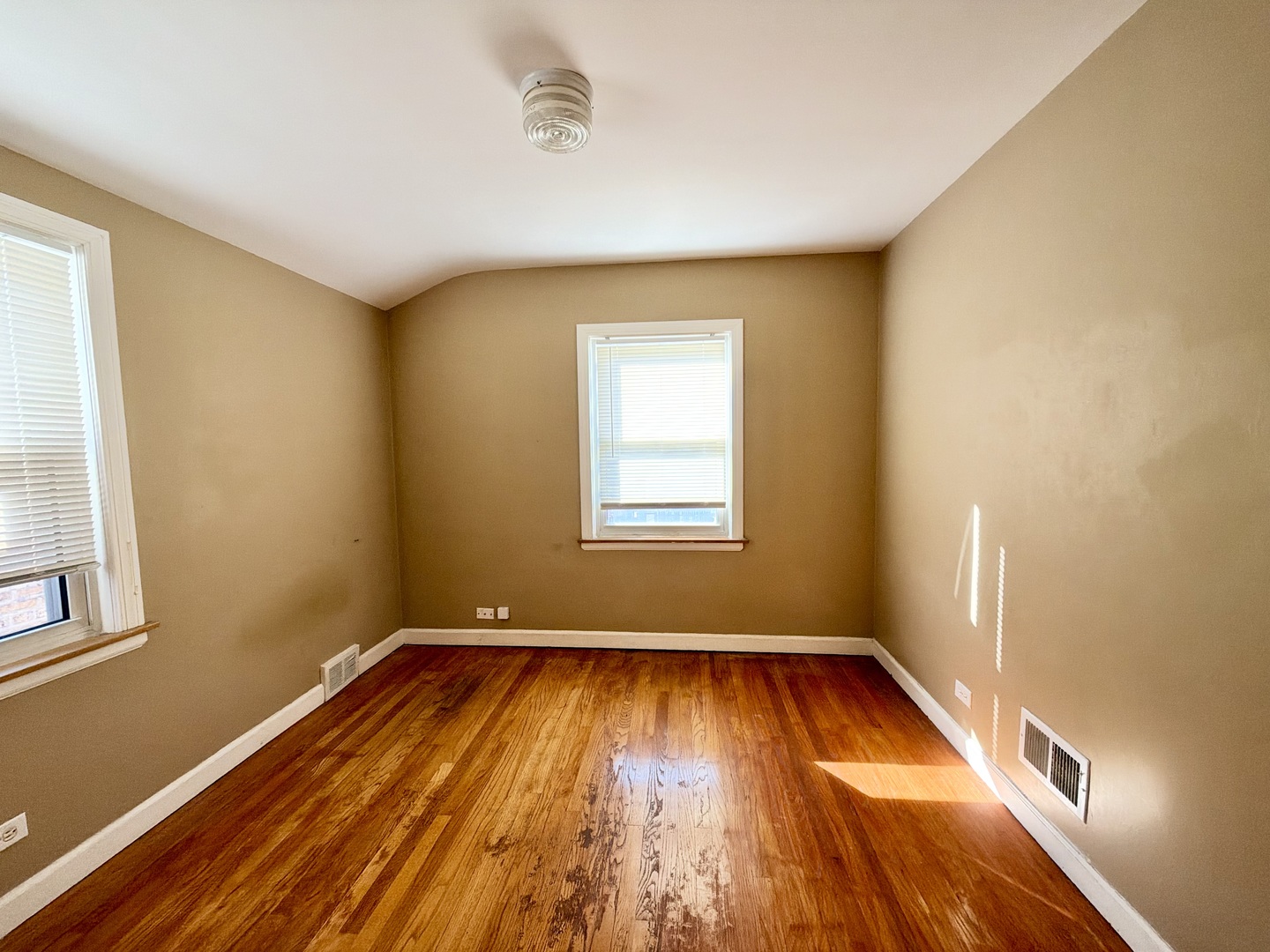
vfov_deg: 85.7
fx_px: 514
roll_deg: +1.8
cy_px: 476
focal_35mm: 14
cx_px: 635
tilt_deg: -3.7
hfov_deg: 102.1
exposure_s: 1/121
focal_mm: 2.22
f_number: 2.2
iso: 100
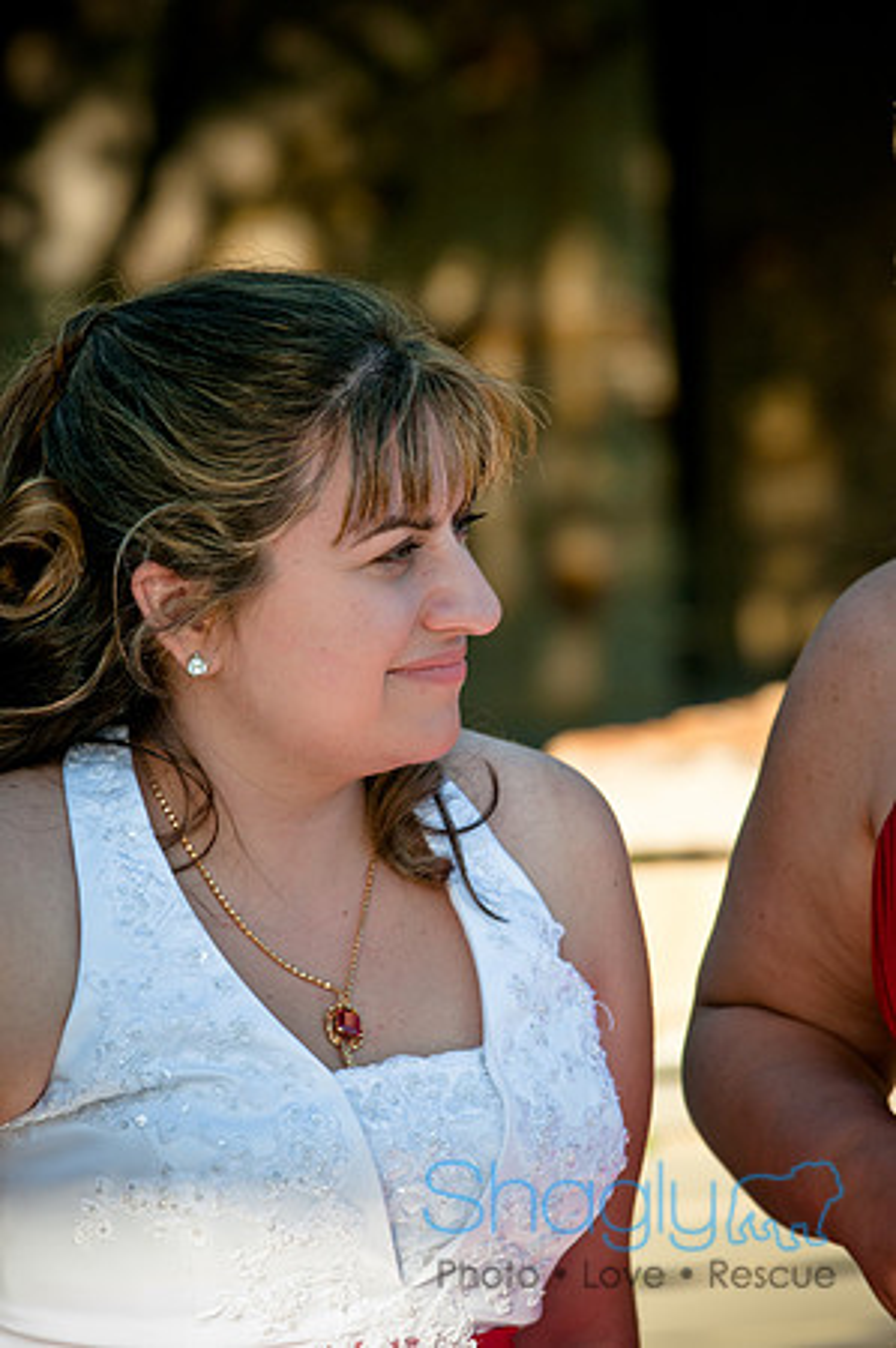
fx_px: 11225
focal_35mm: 300
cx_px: 448
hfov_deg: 4.6
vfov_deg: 6.9
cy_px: 674
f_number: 7.1
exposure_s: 1/200
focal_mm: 200
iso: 200
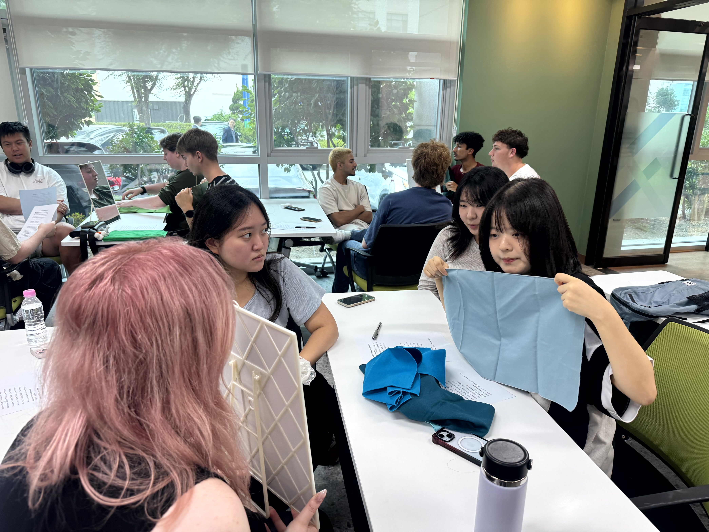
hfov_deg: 71.6
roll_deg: +1.0
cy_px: 266
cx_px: 354
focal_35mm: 24
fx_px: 492
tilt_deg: -14.4
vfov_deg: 56.8
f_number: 1.78
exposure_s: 1/120
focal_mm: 6.76
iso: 125
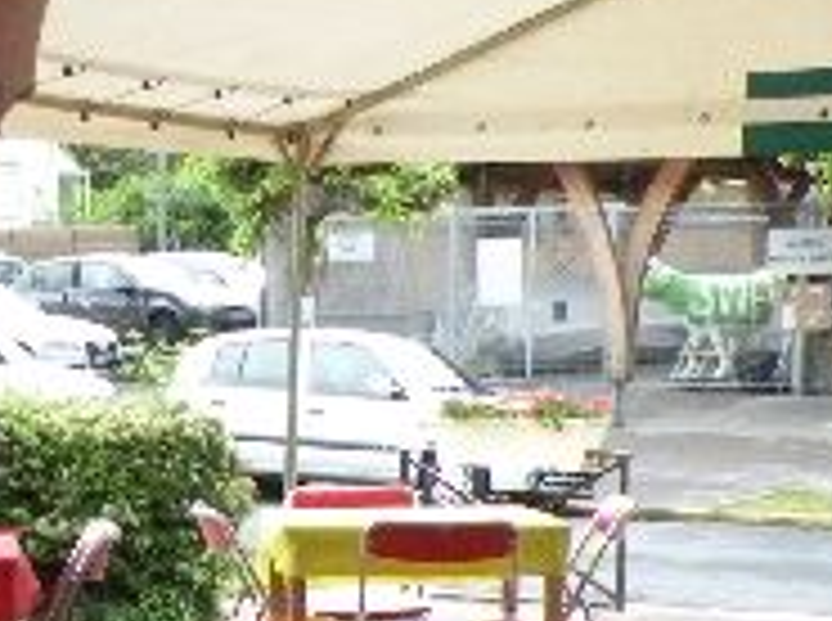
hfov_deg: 16.7
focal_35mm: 117
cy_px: 922
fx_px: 2807
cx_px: 108
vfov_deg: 12.1
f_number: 4
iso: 400
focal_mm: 4.7
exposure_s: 1/60
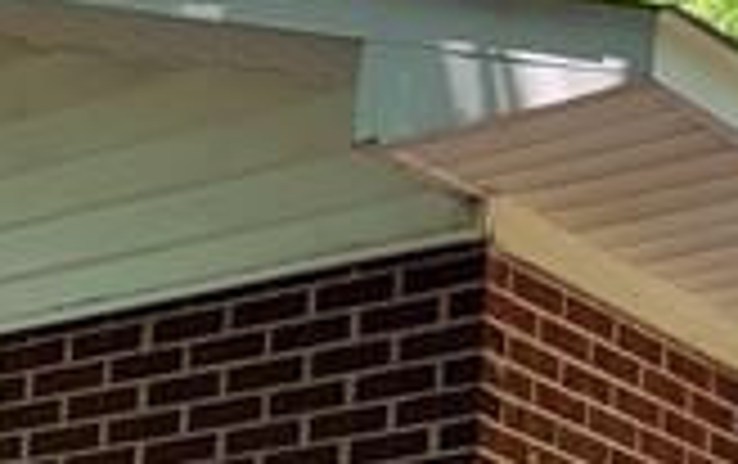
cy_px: 1333
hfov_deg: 12.0
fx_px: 3464
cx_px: -9
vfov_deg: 7.0
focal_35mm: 172
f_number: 1.8
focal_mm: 5.4
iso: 40
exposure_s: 1/198
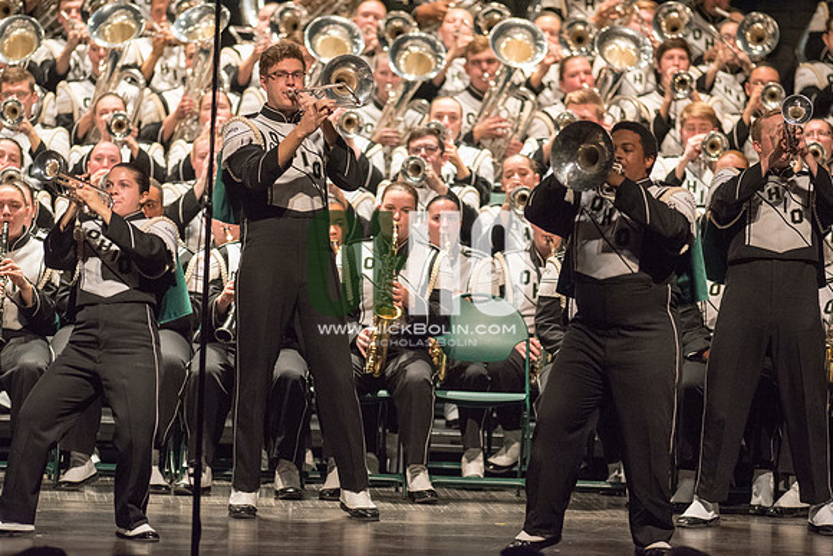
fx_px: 6943
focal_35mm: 300
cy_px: 278
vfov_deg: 4.6
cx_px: 416
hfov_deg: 6.9
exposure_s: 1/500
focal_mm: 300
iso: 4000
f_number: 2.8
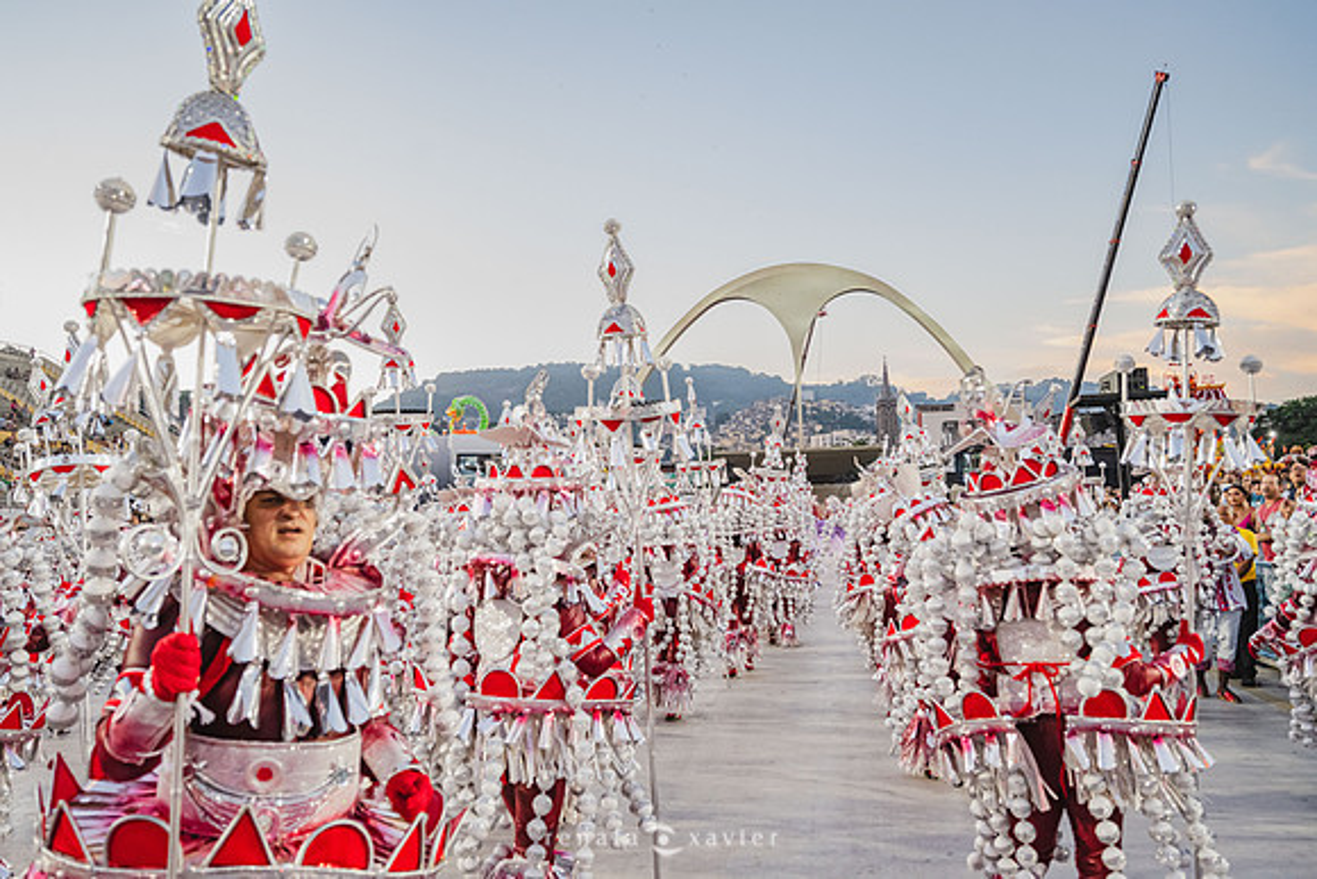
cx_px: 658
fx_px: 970
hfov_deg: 68.4
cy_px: 440
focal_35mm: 26
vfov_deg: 48.8
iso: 2500
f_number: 4
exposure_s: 1/640
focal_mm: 26.5
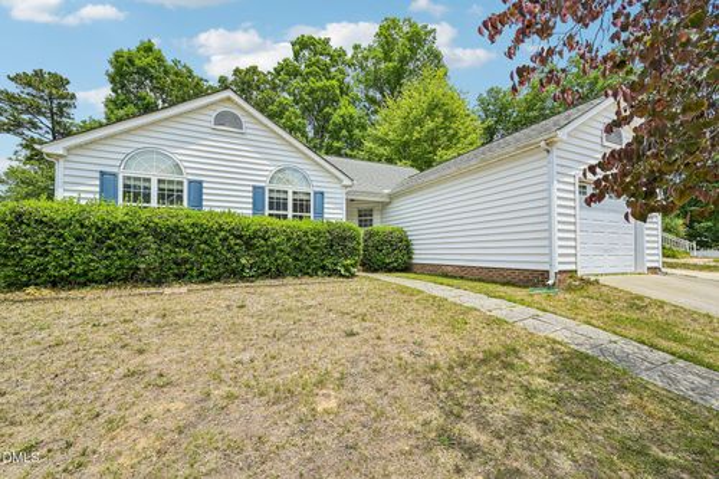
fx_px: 280
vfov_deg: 81.2
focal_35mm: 14
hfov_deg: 104.3
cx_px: 360
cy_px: 240
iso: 100
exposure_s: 1/320
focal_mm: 14
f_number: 8
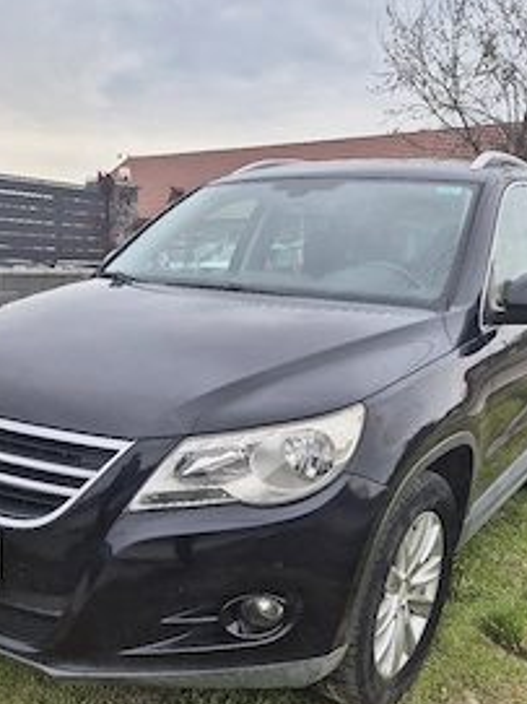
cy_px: 457
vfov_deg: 53.1
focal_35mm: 34
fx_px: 691
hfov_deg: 41.4
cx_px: 195
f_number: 1.8
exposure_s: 1/185
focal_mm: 5.4
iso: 25
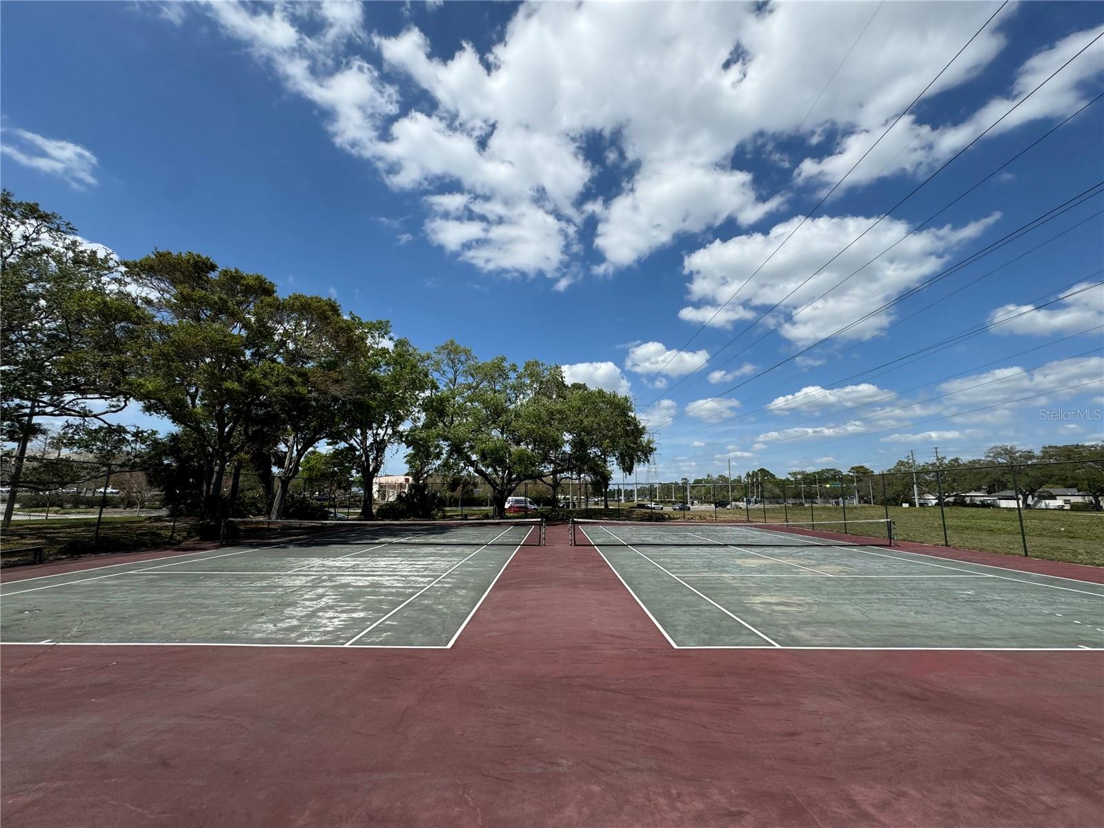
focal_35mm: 14
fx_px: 446
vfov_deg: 85.7
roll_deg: -0.6
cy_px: 414
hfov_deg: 102.1
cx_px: 552
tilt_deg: +10.3
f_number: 2.2
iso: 50
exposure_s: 1/2770
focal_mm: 2.22
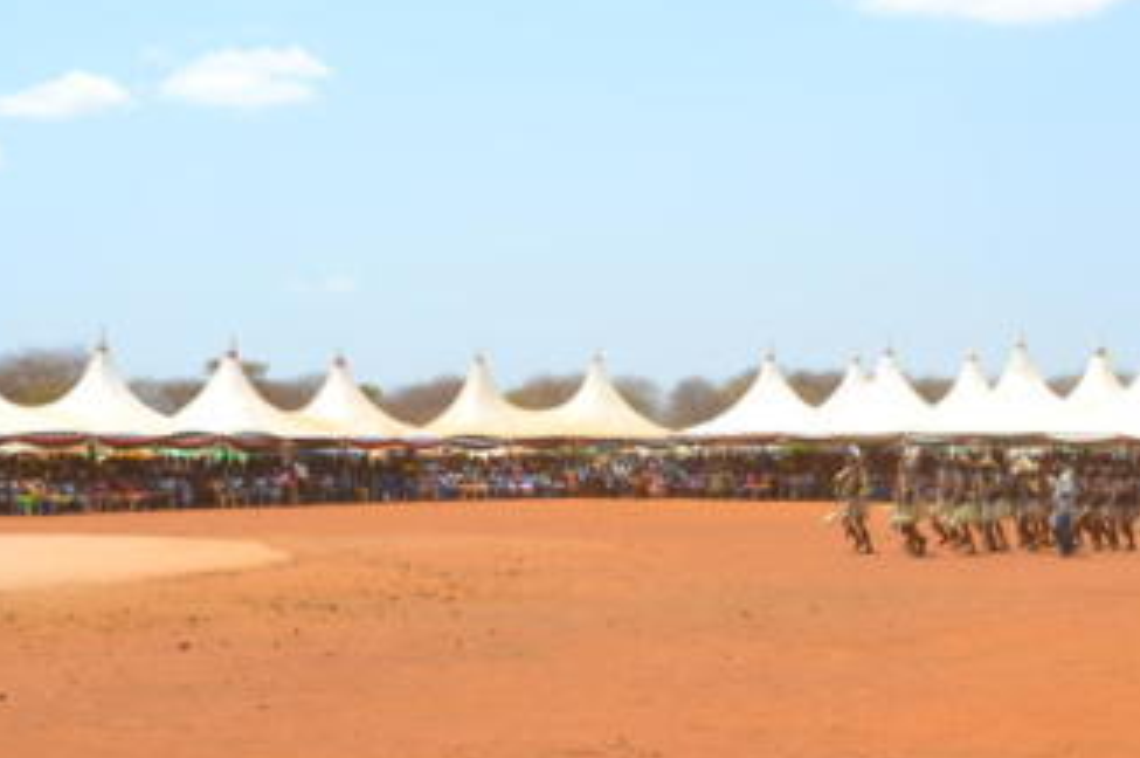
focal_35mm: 60
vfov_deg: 22.6
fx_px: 1898
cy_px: 426
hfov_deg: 33.4
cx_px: 670
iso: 100
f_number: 9
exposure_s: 1/320
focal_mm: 26
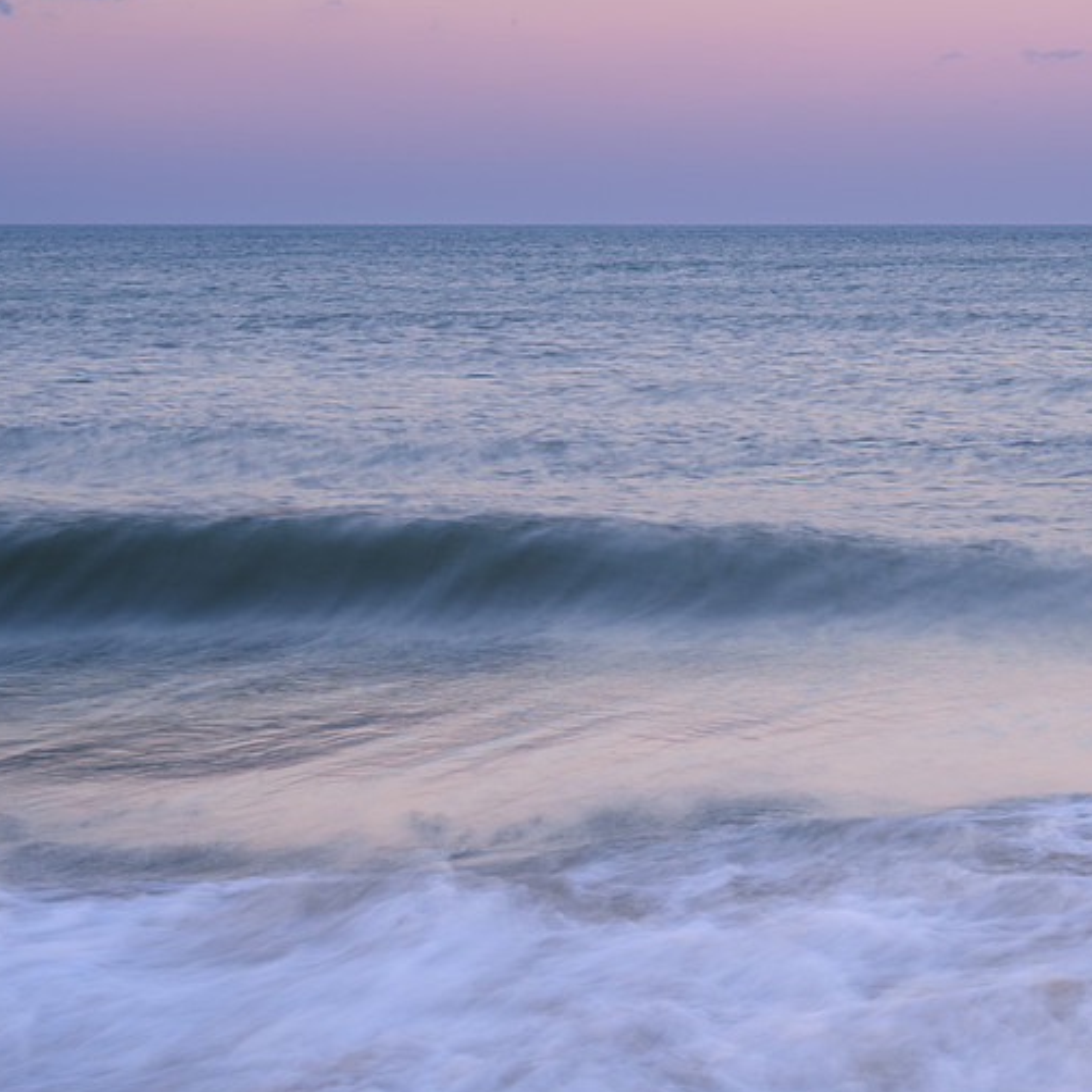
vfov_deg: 17.9
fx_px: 3462
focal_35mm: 97
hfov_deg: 17.5
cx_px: 1099
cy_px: 668
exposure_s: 1/2
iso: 50
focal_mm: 52
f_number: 14
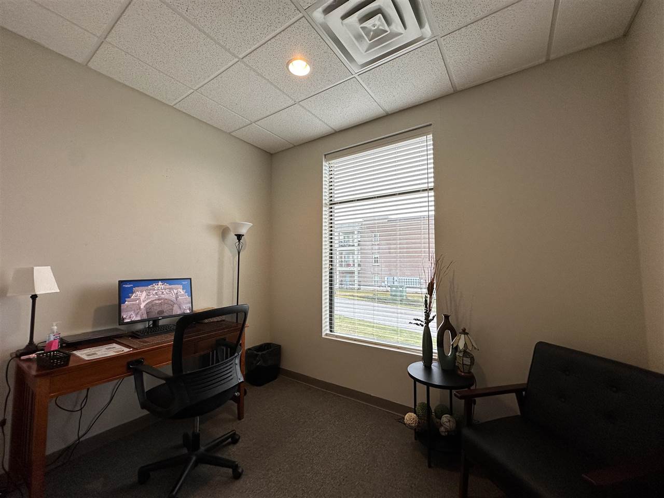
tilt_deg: +3.8
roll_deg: +0.0
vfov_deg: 85.7
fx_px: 269
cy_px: 249
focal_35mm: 14
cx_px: 332
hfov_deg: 102.1
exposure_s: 1/120
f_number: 2.2
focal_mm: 2.22
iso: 160
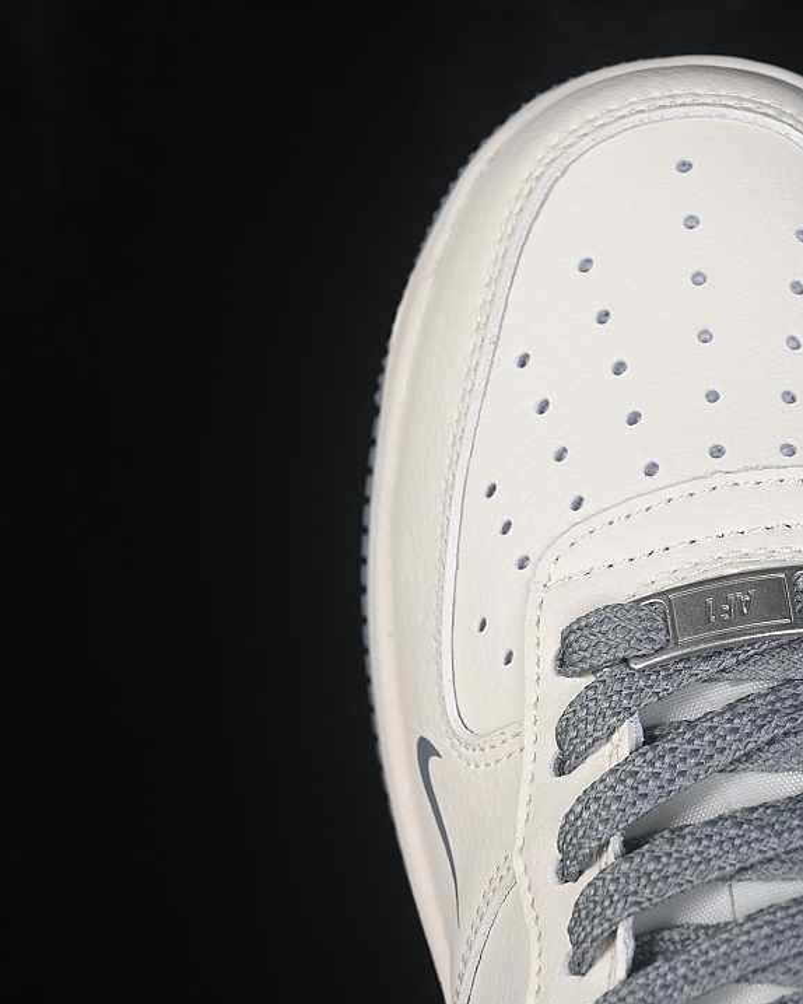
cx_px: 698
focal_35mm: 106
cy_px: 503
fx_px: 3148
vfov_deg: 18.1
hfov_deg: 14.4
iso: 160
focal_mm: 50
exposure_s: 1/80
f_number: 7.1
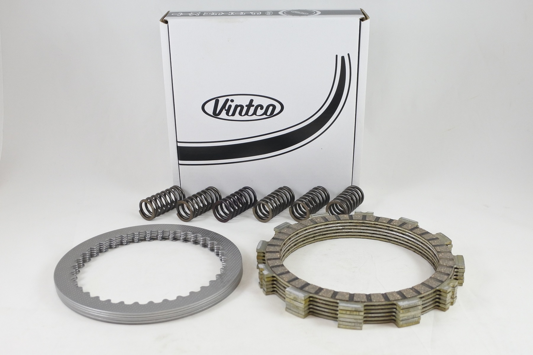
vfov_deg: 42.3
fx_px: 459
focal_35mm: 31
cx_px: 266
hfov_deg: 60.3
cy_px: 178
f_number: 3.8
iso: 450
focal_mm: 11.8
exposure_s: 1/125
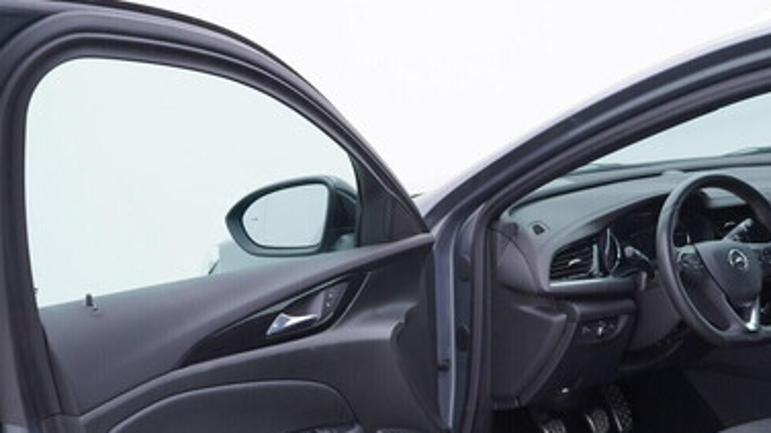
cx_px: 427
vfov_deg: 21.6
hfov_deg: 37.8
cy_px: 330
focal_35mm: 55
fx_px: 1124
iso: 125
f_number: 3.2
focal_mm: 24
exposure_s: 1/50
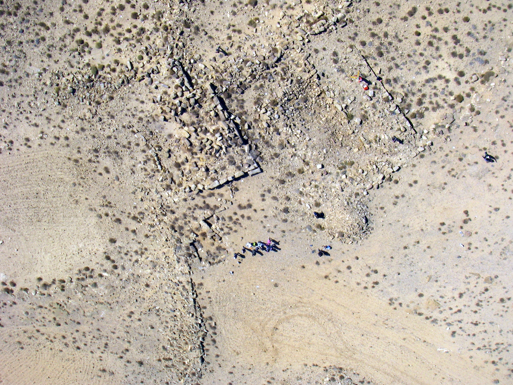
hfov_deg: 45.8
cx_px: 240
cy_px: 202
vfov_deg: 35.1
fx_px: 608
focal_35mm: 41
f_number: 6.6
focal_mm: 6.3
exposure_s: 1/400
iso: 64
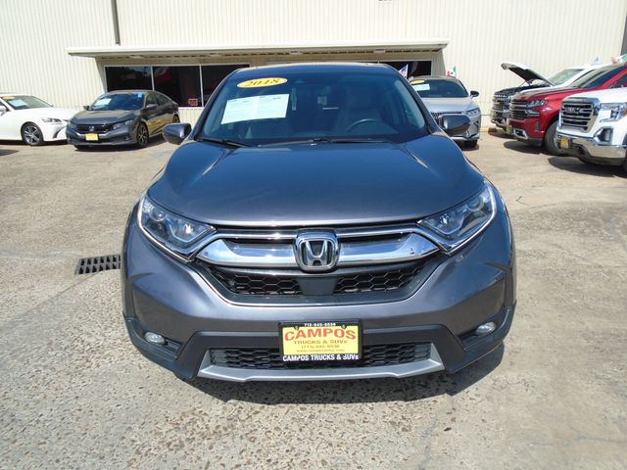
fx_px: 471
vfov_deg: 53.1
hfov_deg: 67.3
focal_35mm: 26
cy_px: 235
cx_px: 314
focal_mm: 4.6
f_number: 8
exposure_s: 1/160
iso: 100
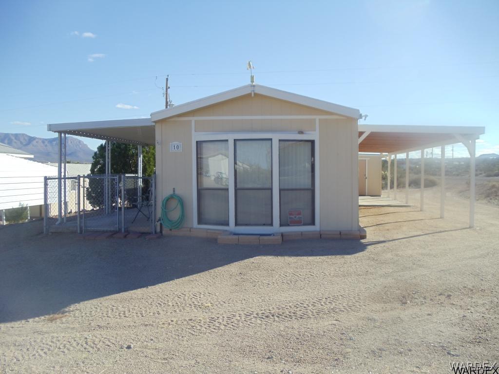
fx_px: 634
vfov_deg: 32.9
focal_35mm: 44
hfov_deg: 42.9
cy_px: 187
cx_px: 250
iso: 80
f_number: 7.1
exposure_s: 1/160
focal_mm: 6
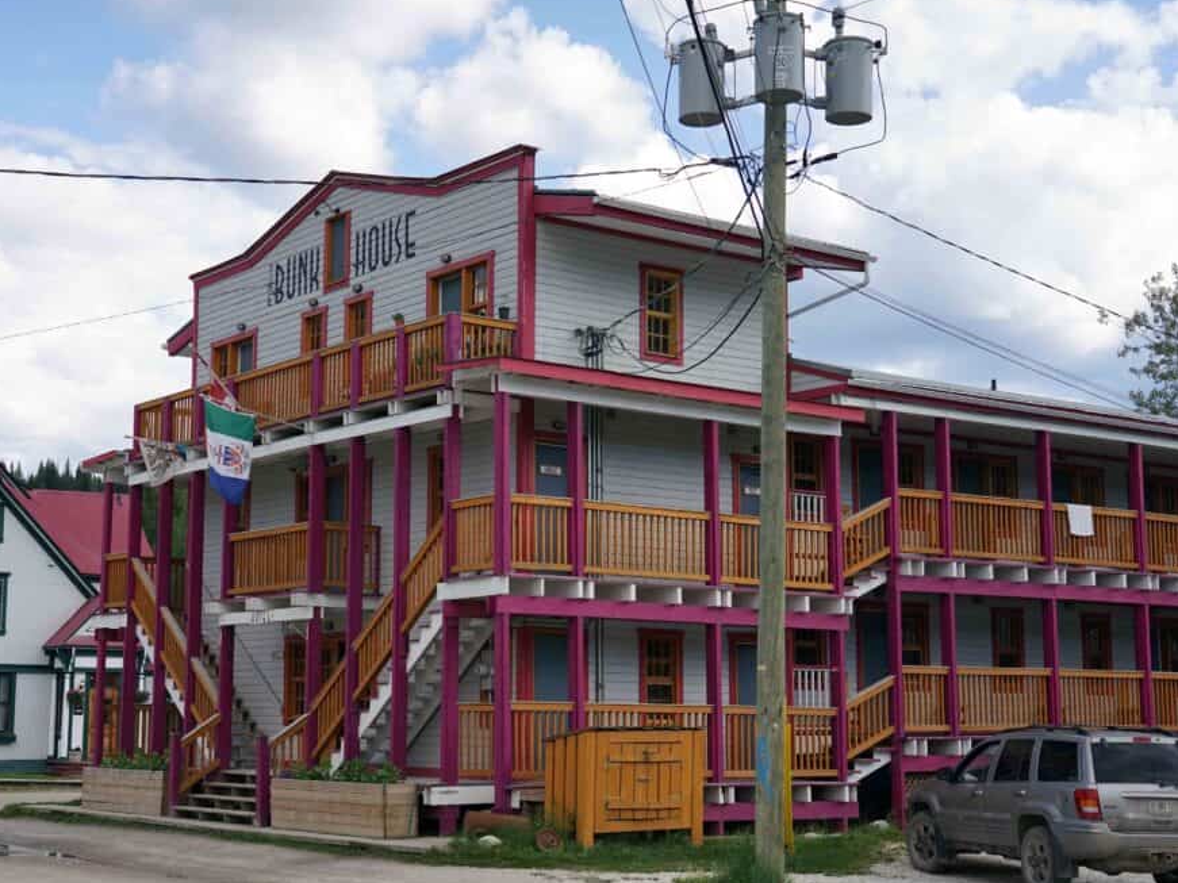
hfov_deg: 36.7
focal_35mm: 52
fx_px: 1769
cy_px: 431
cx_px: 491
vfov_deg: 28.0
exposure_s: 1/3200
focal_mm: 46
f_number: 4
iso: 640
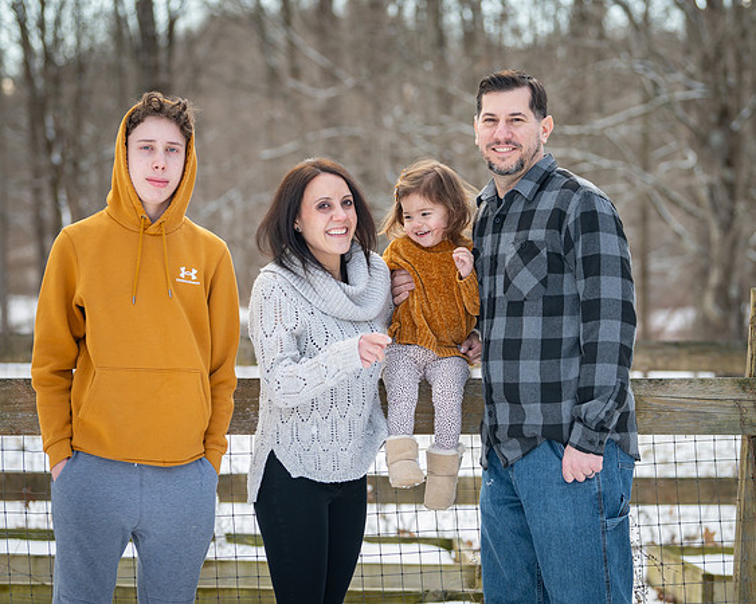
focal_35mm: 119
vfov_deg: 13.0
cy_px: 328
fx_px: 2661
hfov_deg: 16.2
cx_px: 436
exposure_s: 1/500
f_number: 3.5
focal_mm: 95
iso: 320
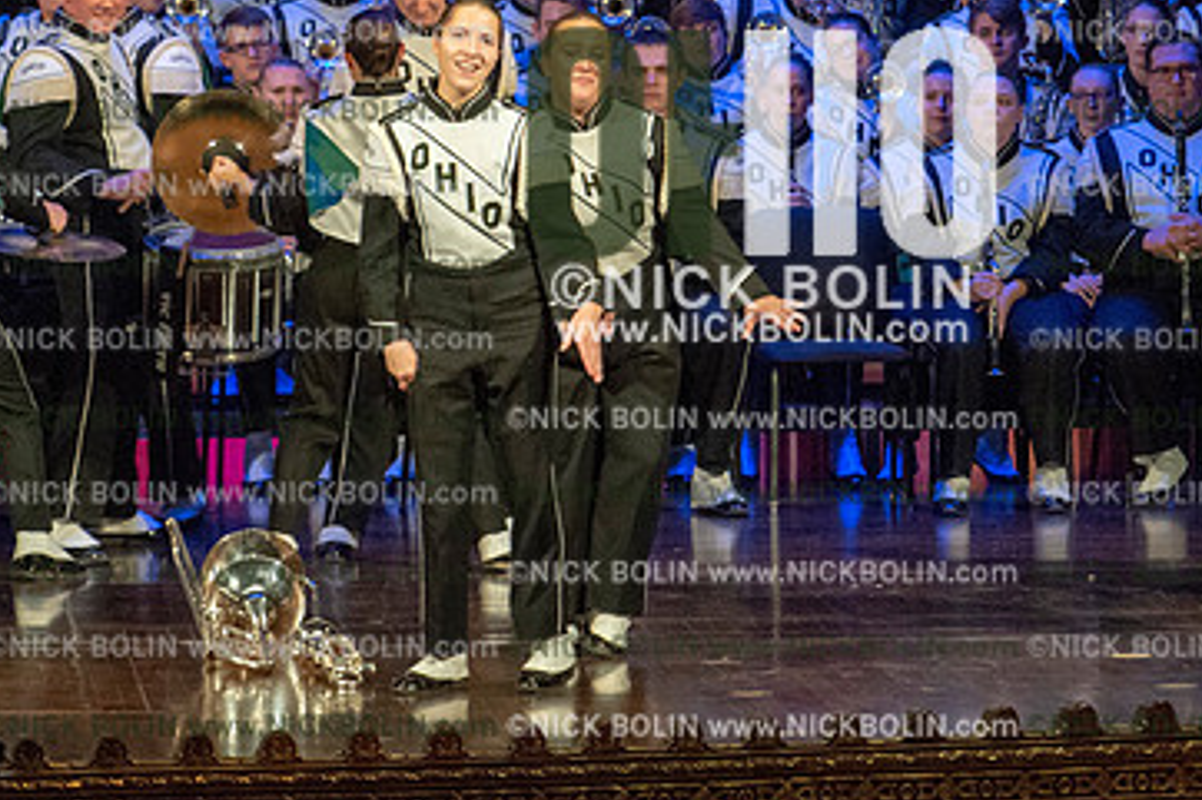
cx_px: 760
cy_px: 186
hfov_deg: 6.1
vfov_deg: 4.1
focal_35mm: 336
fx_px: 11213
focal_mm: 210
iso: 8000
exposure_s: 1/400
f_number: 5.6
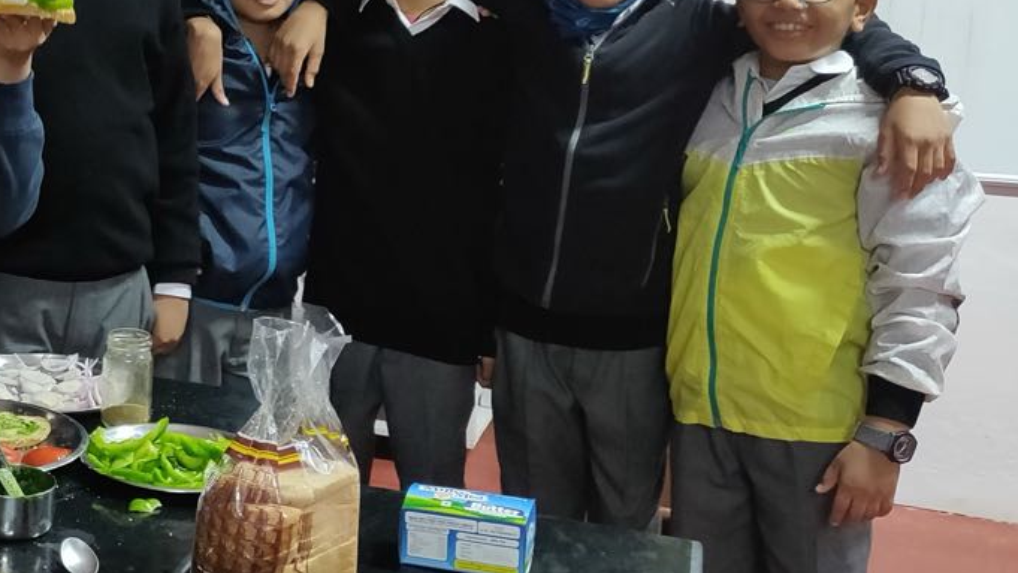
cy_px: 194
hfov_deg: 33.9
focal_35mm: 56
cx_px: -1
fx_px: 1512
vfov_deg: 21.4
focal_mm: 4.25
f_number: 1.7
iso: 640
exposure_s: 1/14
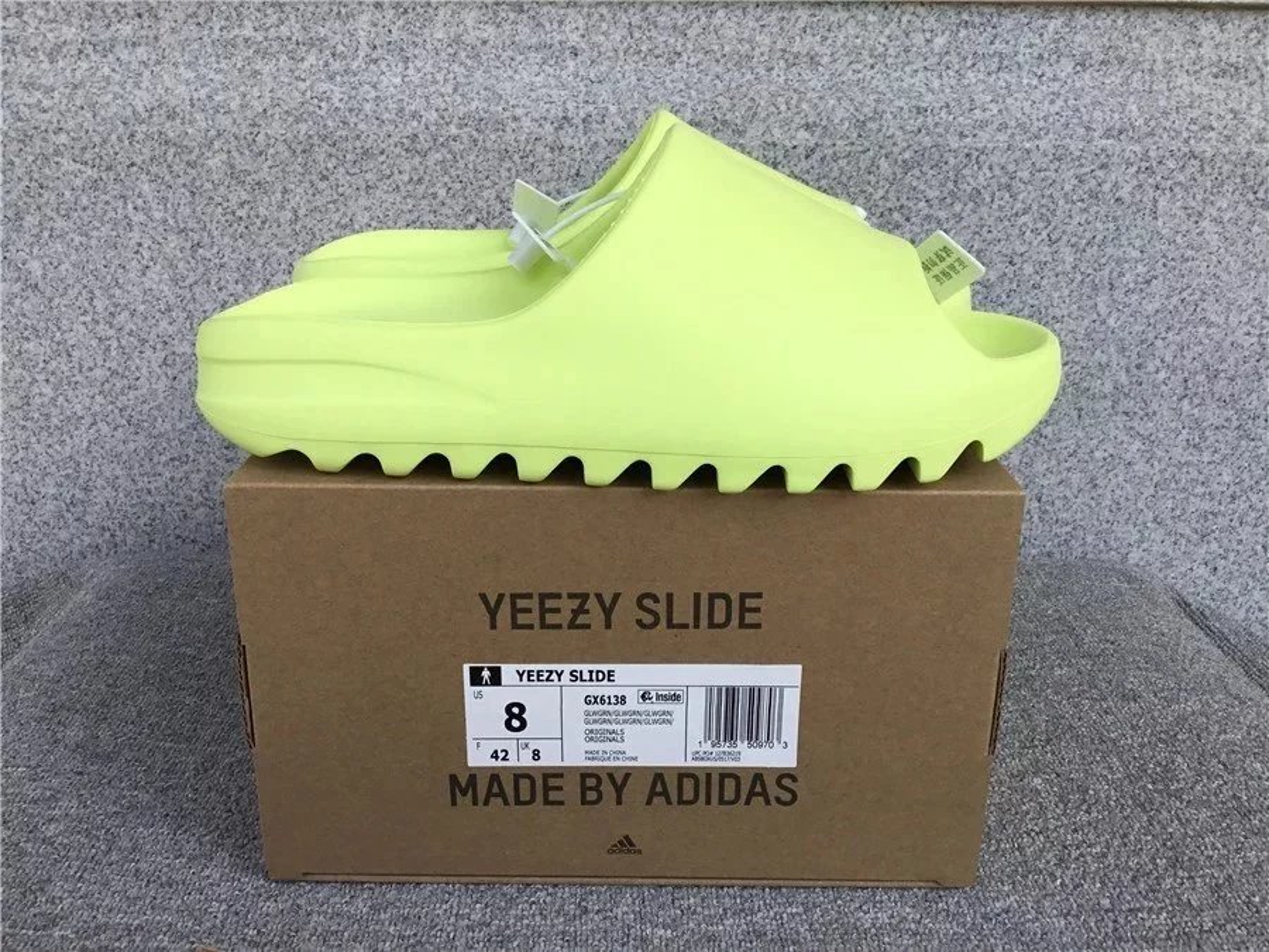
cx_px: 634
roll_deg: -0.8
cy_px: 476
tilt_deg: -18.7
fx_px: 1136
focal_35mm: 31
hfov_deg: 58.4
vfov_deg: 45.4
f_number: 2.4
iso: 25
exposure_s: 1/684
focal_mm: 3.3
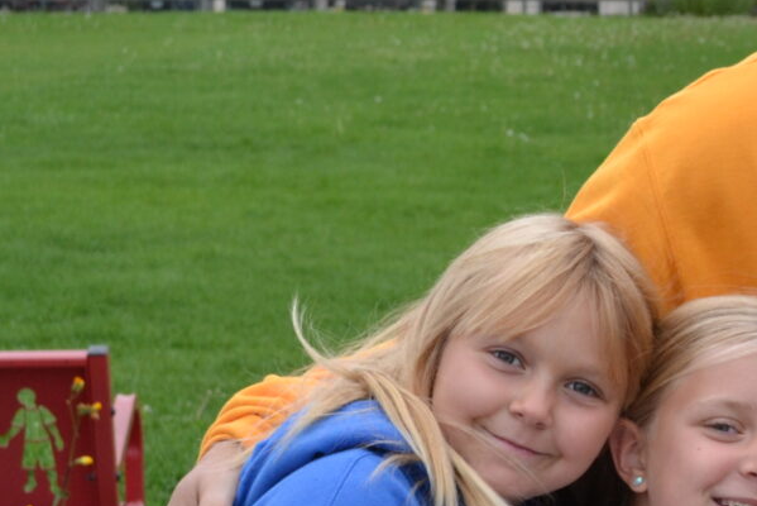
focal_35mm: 123
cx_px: 940
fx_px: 2588
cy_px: 271
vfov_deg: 11.2
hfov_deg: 15.9
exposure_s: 1/125
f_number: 5.6
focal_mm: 24
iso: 400
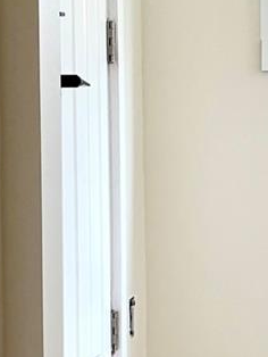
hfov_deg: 11.5
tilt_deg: -1.6
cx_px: 313
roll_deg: +0.8
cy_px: 134
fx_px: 1309
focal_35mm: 127
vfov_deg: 15.5
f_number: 1.6
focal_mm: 5.96
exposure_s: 1/174
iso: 125
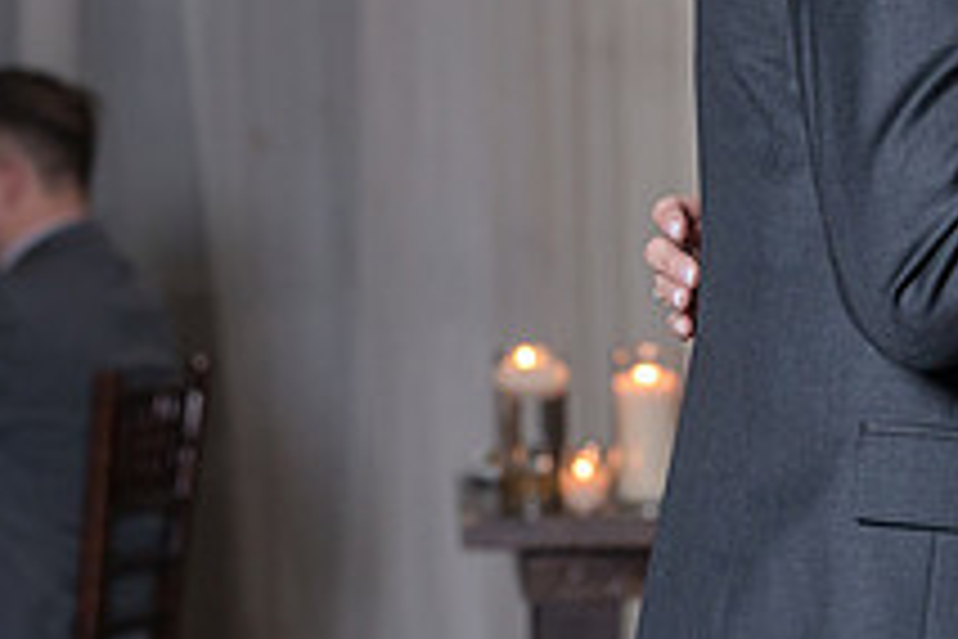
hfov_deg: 7.1
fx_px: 7637
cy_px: -146
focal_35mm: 287
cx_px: 1194
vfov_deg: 4.8
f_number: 5.6
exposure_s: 1/100
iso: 2000
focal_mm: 91
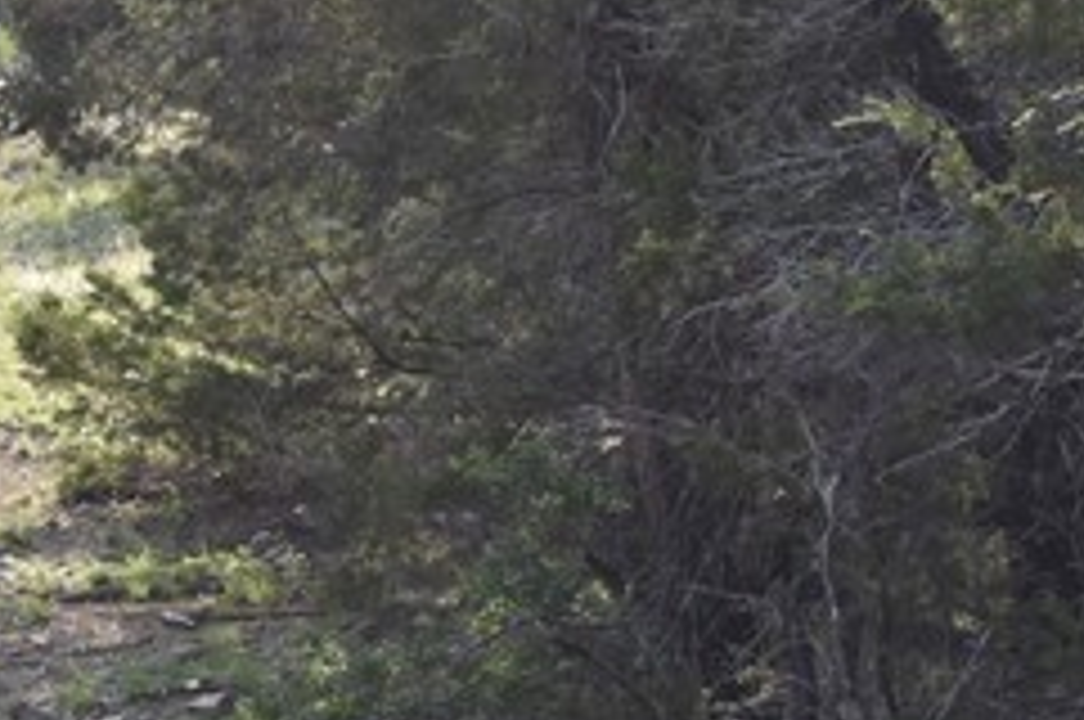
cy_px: -148
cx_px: -274
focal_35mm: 372
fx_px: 11194
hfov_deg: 5.5
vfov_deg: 3.7
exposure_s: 1/250
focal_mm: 55
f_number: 5.6
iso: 200
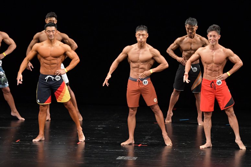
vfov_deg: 6.1
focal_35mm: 225
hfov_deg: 9.2
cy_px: 84
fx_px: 1568
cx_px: 126
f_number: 5.6
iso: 3200
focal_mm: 150
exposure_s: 1/400
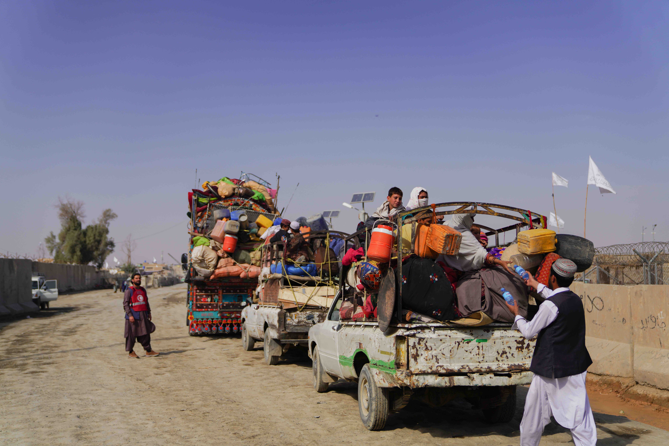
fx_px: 762
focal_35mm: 41
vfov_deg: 32.6
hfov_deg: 47.4
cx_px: 334
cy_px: 223
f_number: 2.8
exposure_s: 1/5000
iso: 100
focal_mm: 41
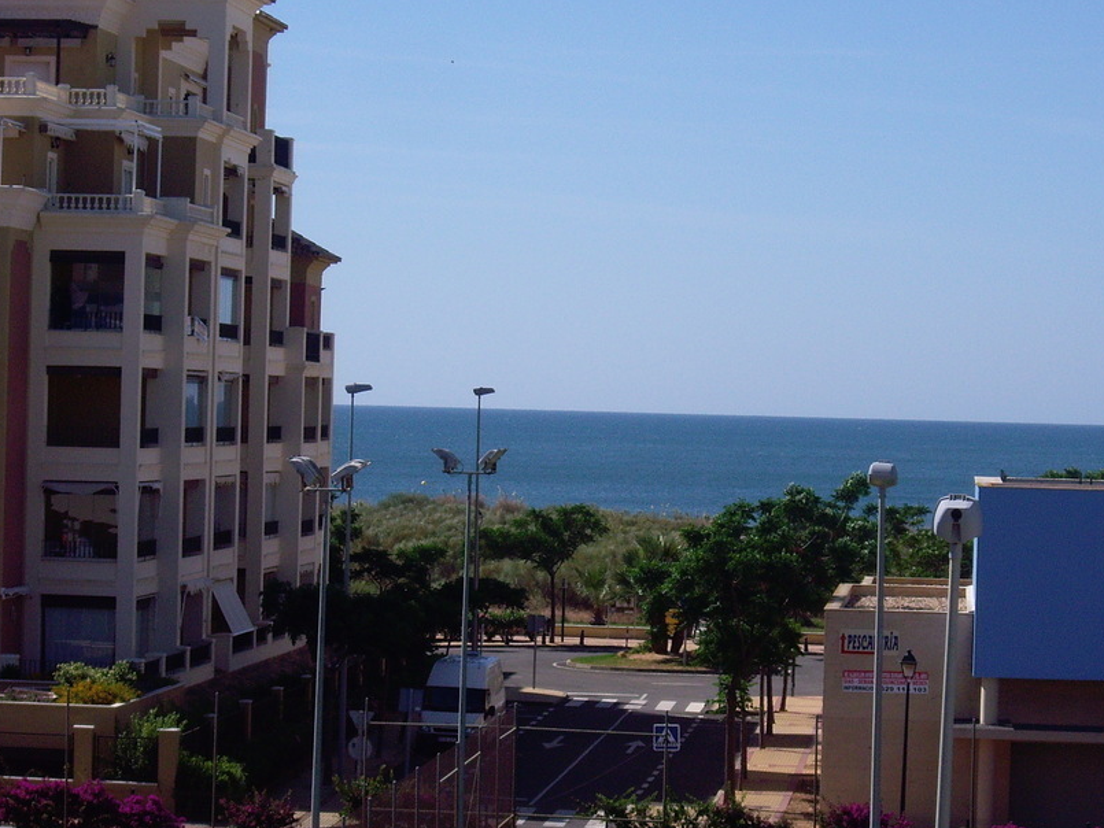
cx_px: 684
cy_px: 393
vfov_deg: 10.2
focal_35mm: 145
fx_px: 4625
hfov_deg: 13.6
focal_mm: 18.6
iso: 100
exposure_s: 1/400
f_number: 8.3
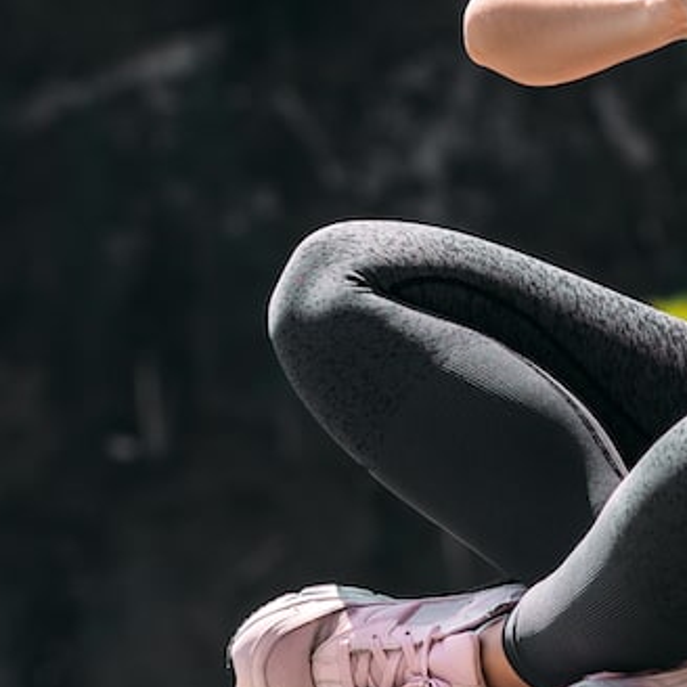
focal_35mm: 118
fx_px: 2650
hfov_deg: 14.6
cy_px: 2
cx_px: 607
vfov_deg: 14.5
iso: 100
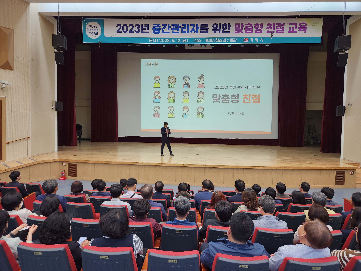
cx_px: 180
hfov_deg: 73.9
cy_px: 136
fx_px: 240
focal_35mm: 23
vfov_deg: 58.9
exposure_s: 1/120
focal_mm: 5.4
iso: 500
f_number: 1.8
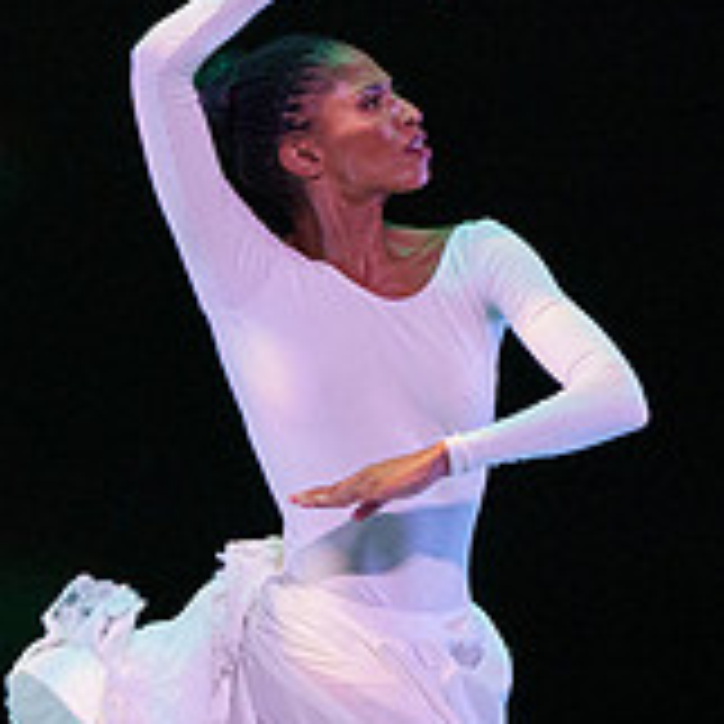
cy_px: 428
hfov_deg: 1.4
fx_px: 30241
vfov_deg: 1.4
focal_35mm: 1278
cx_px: 2
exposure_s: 1/400
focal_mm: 376
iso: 5000
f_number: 6.3
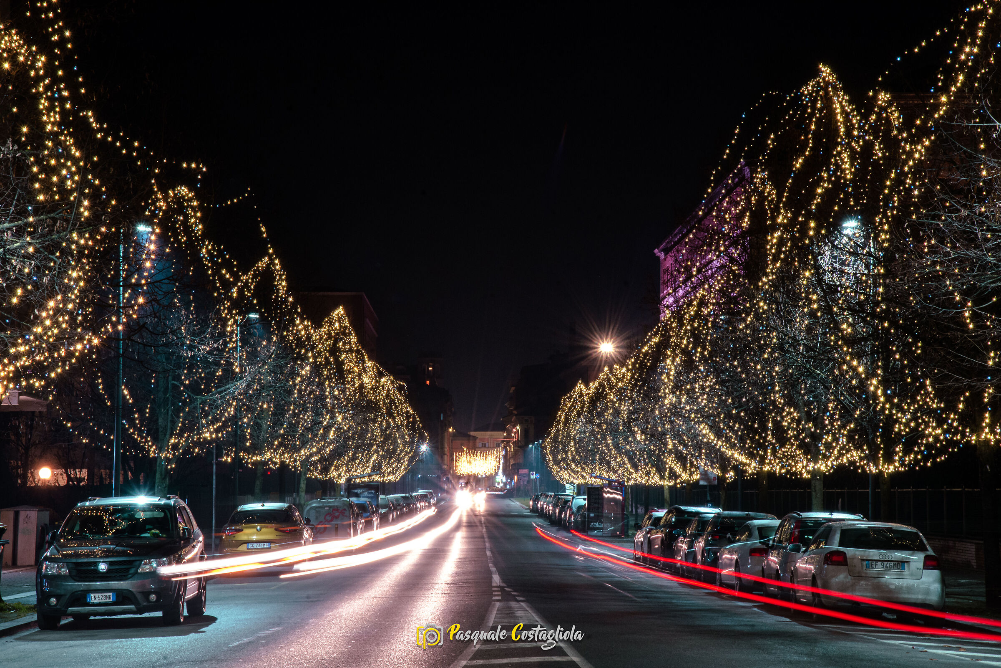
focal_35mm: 90
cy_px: 334
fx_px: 2502
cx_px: 500
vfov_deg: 15.2
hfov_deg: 22.6
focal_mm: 60
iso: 500
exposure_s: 10
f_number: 25
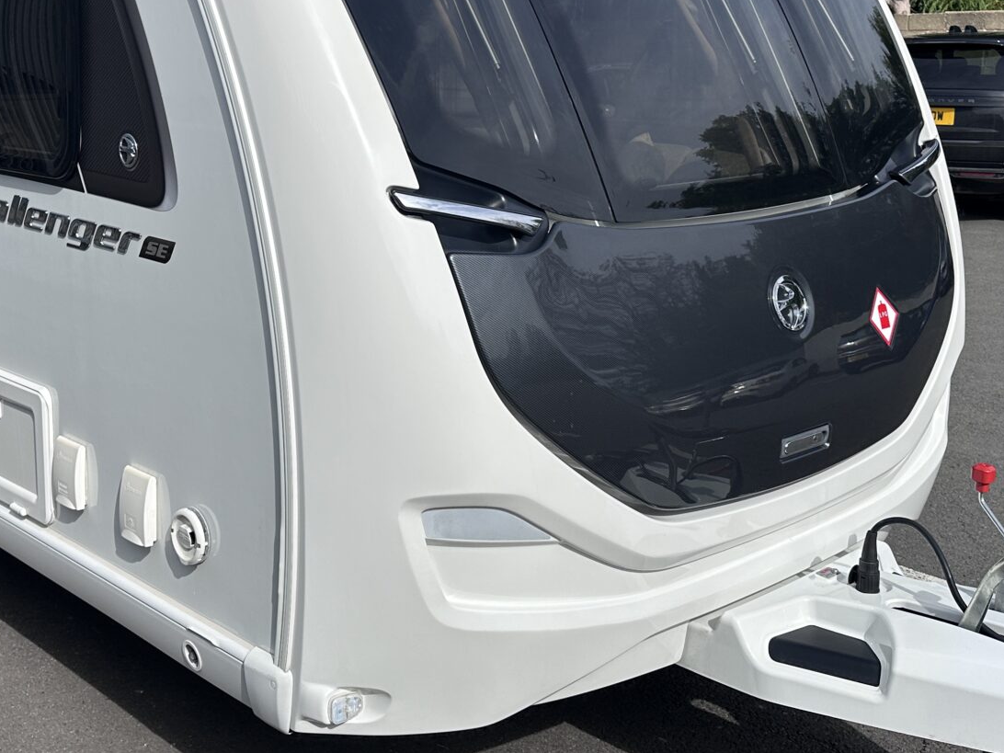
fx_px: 1305
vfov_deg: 31.8
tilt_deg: -8.3
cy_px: 227
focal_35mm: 45
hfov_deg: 41.8
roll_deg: -0.6
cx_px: 391
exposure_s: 1/7576
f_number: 1.78
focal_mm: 6.86
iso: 80
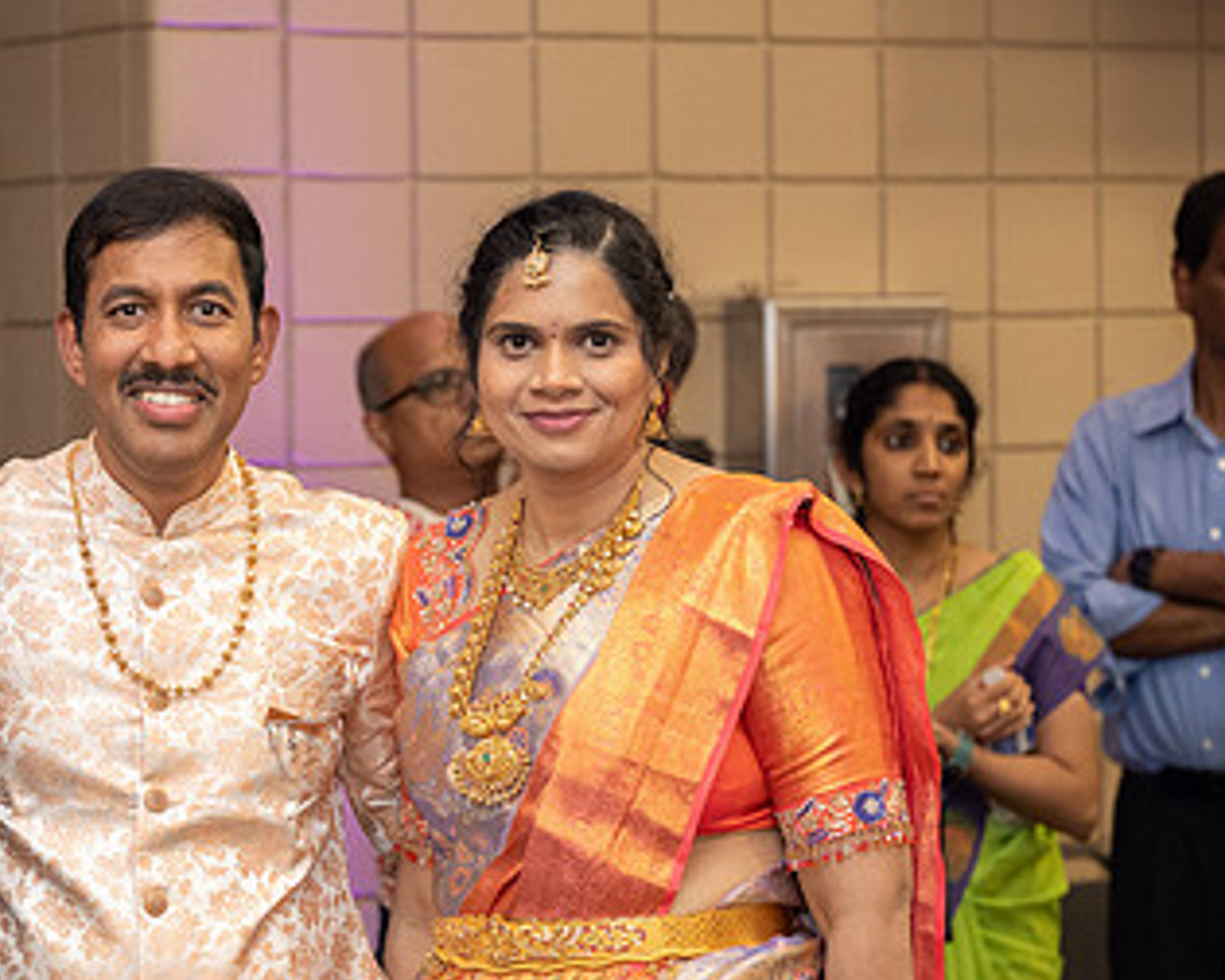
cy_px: 723
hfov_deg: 13.7
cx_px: 161
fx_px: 5076
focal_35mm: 140
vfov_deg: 11.0
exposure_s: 1/160
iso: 1000
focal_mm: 77
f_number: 3.2
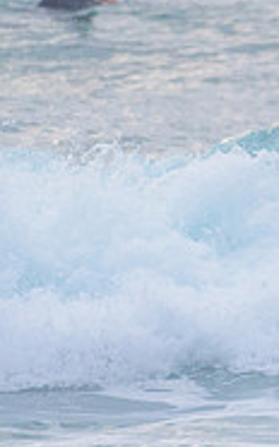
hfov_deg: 0.7
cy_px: 151
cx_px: 592
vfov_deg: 1.1
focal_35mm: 1952
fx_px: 23785
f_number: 5.6
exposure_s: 1/1600
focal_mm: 500
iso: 640
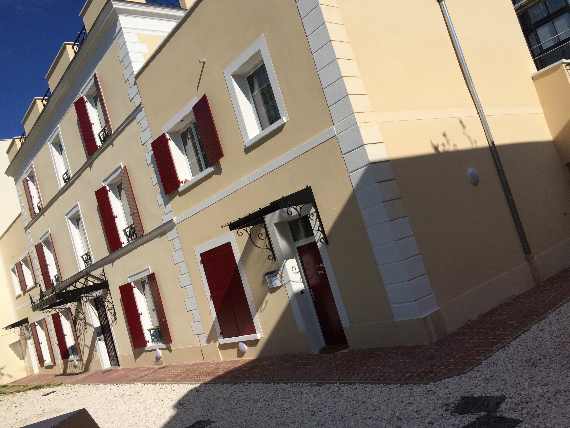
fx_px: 478
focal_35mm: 29
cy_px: 214
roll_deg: +16.4
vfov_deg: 48.2
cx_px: 285
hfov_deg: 61.7
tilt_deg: +4.7
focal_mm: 4.15
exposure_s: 1/5128
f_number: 2.2
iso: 32
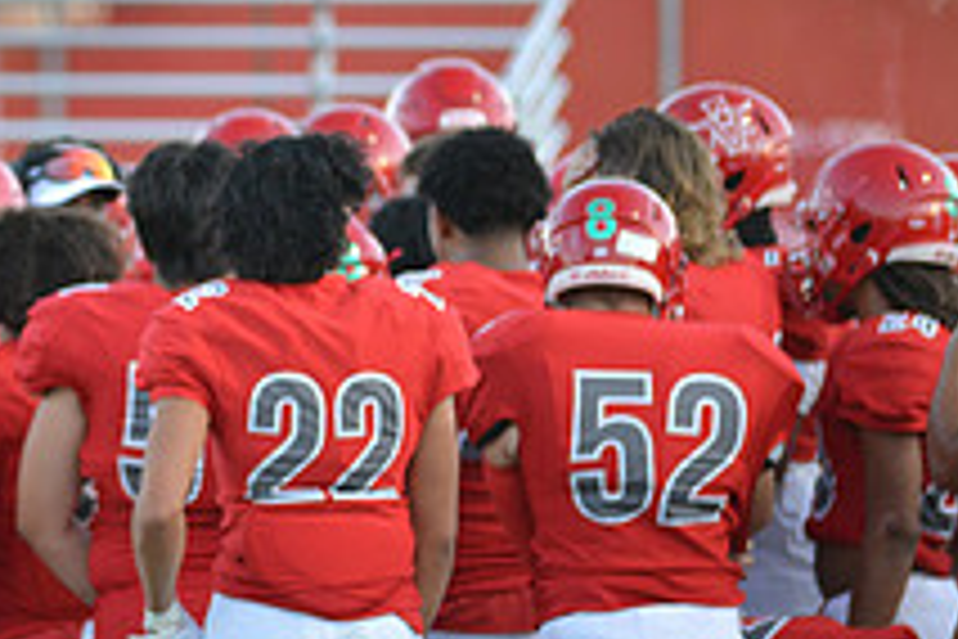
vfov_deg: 2.5
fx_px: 14475
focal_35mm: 544
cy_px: 430
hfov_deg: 3.8
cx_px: -144
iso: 900
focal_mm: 200
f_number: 2.8
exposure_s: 1/1600
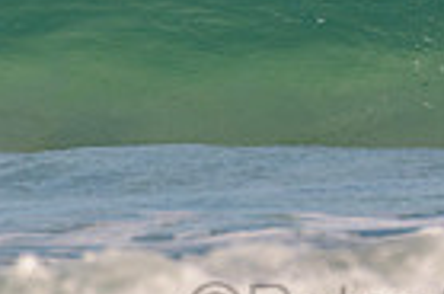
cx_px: 644
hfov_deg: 0.8
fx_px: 31600
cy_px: -280
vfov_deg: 0.5
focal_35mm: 2568
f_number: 5.6
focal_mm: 500
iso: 160
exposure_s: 1/2000
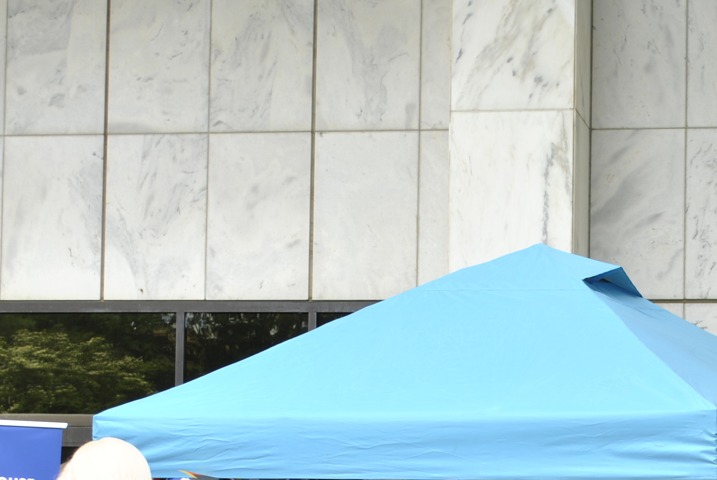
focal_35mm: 100
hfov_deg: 20.2
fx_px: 1994
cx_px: 570
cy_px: 476
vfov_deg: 13.5
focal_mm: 30
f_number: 5
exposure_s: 1/160
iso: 100
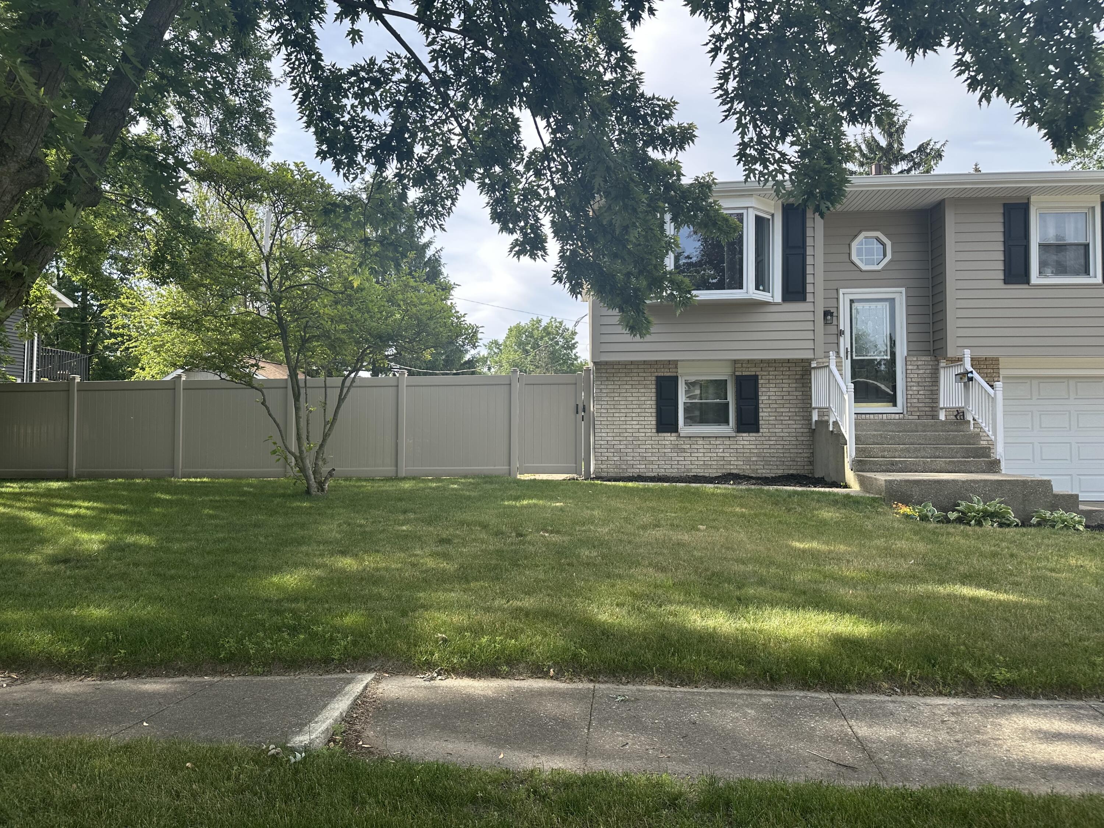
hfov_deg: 71.6
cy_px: 414
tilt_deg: +3.0
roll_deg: +0.1
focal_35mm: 24
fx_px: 765
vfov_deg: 56.8
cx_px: 552
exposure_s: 1/1144
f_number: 1.78
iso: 80
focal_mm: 6.86
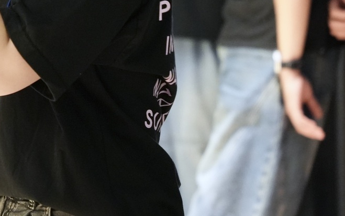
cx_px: -88
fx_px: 3658
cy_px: -80
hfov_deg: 5.4
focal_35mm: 389
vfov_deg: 3.4
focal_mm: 131
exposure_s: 1/100
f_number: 5
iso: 5000
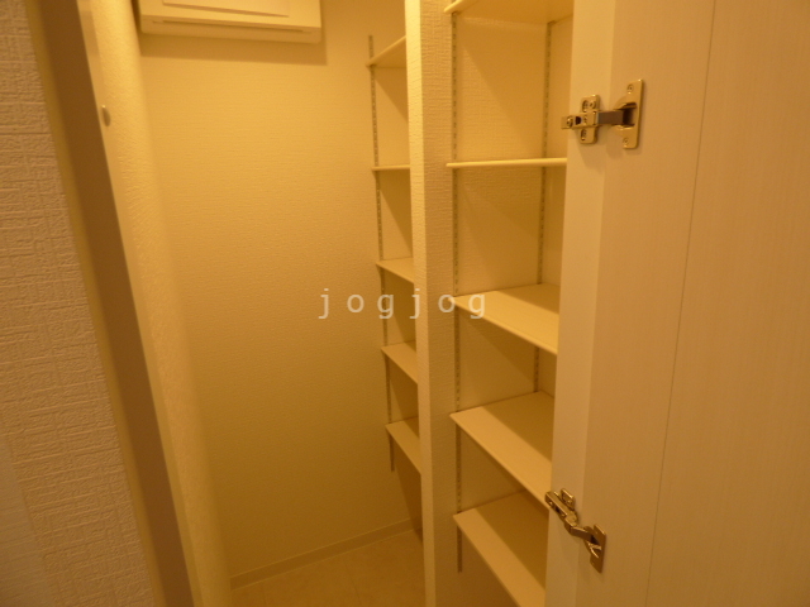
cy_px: 304
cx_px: 405
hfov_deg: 81.7
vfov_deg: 66.0
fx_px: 468
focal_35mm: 20
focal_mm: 3.58
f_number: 2.8
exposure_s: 1/20
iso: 100
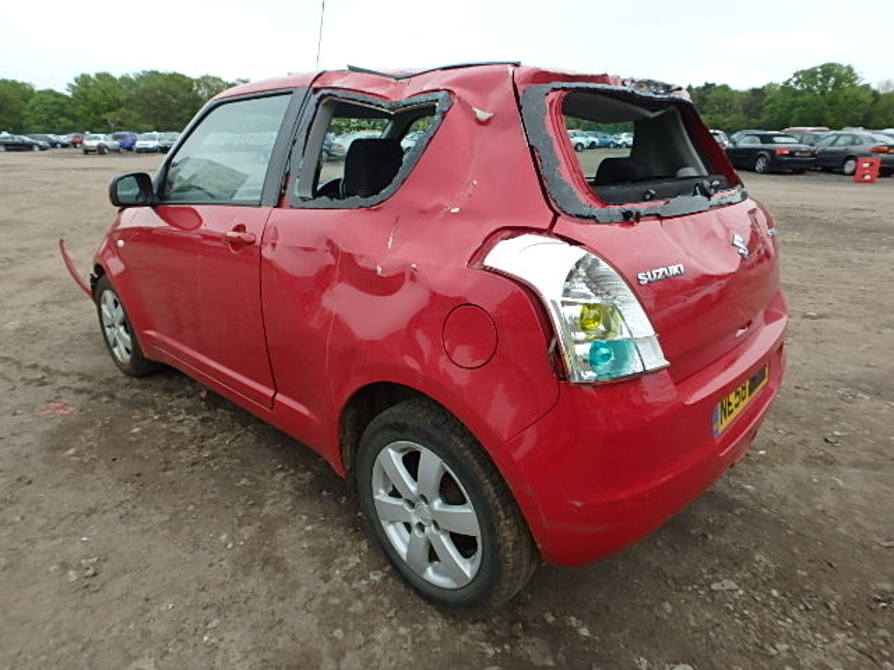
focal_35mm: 21
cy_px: 335
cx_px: 447
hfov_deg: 79.0
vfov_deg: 63.4
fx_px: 542
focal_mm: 3.7
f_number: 3.5
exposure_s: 1/400
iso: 125
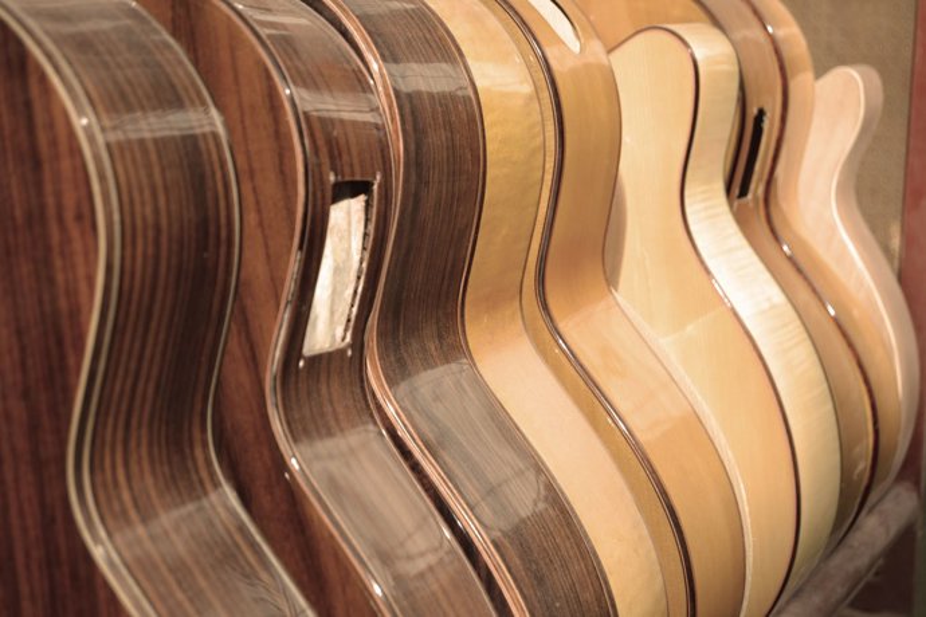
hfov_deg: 24.6
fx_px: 2122
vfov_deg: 16.6
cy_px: 308
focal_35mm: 82
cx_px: 463
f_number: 5.6
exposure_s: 1/1000
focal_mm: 55
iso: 400
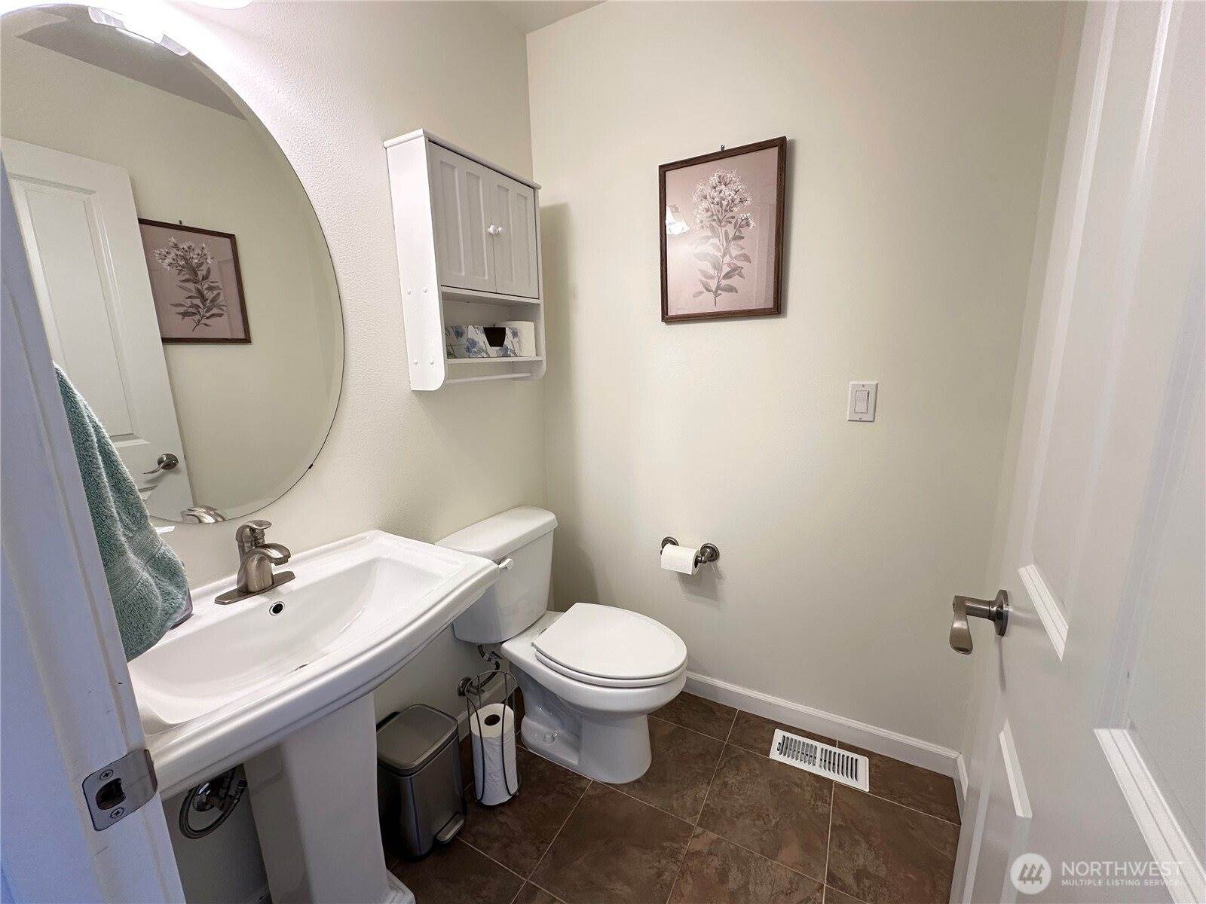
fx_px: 488
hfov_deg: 102.1
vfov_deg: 85.7
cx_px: 603
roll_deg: +1.2
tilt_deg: -11.5
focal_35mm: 14
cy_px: 452
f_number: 2.2
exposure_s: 1/60
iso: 200
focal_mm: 2.22
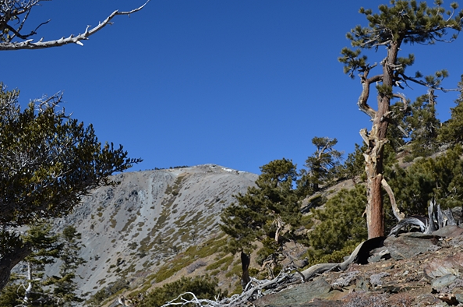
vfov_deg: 25.4
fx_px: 681
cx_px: 264
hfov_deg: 37.5
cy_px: 157
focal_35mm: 53
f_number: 8
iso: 100
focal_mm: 30
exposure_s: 1/250
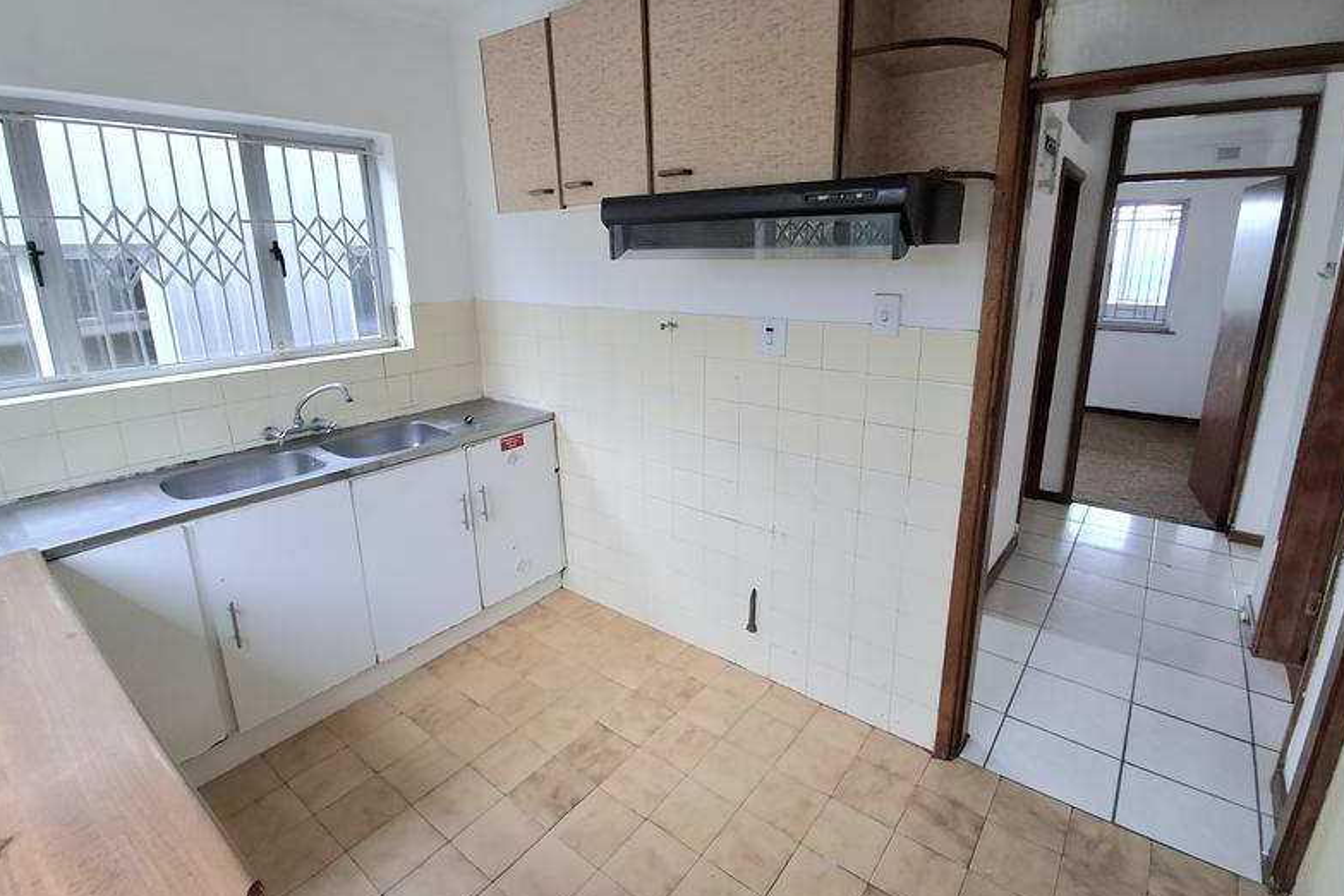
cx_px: 680
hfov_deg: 93.3
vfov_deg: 70.3
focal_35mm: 17
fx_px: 635
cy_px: 405
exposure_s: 1/50
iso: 125
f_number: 2.2
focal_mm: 1.64
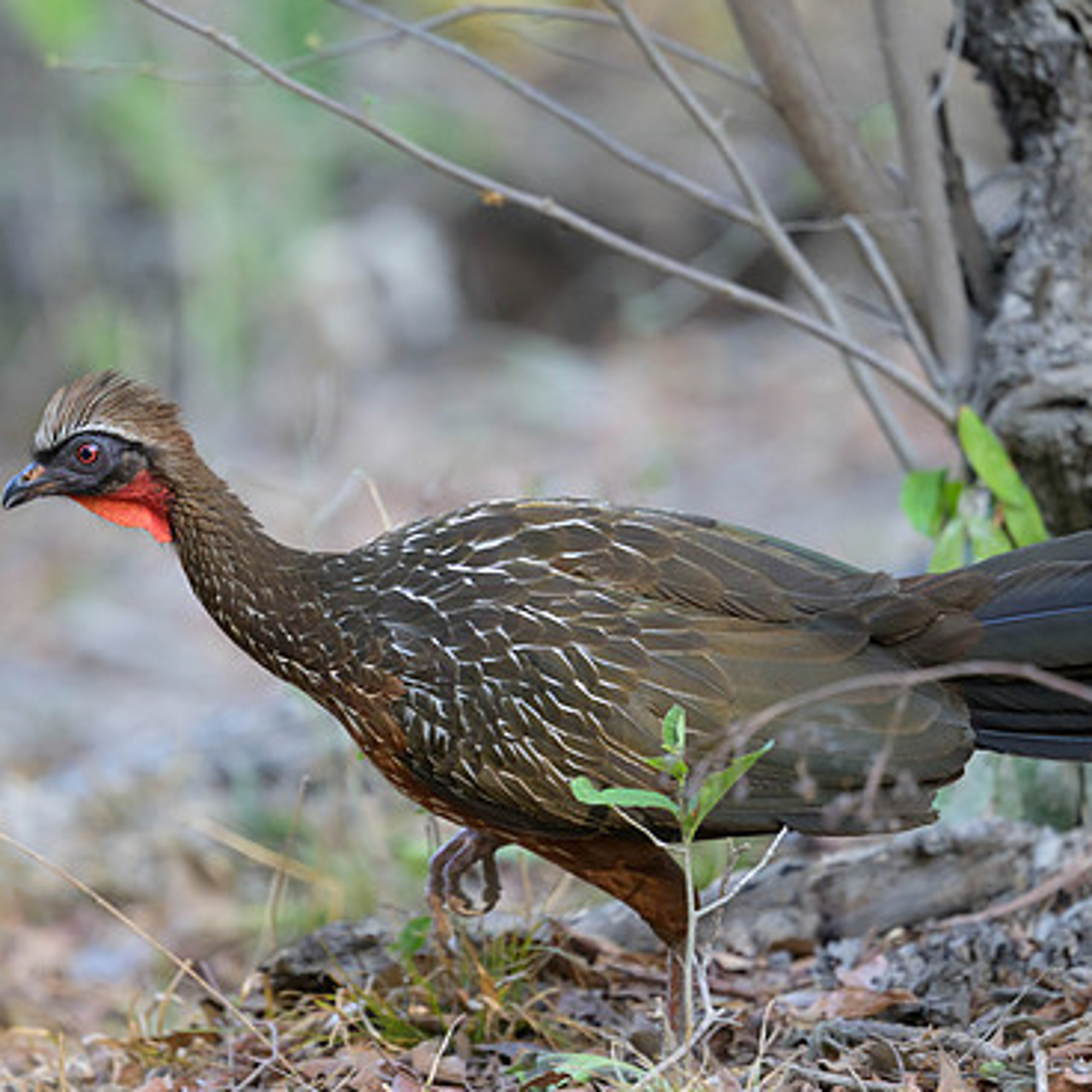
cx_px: 579
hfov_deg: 2.8
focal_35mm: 622
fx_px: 22199
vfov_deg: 2.8
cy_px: 443
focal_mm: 400
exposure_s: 1/2000
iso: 1800
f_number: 2.8
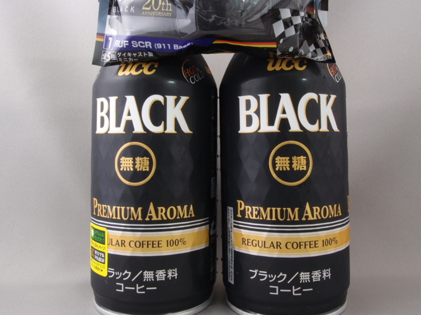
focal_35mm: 33
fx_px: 401
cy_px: 131
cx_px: 215
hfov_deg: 55.4
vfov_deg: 42.8
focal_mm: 6
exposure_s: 1.6
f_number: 8
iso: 100
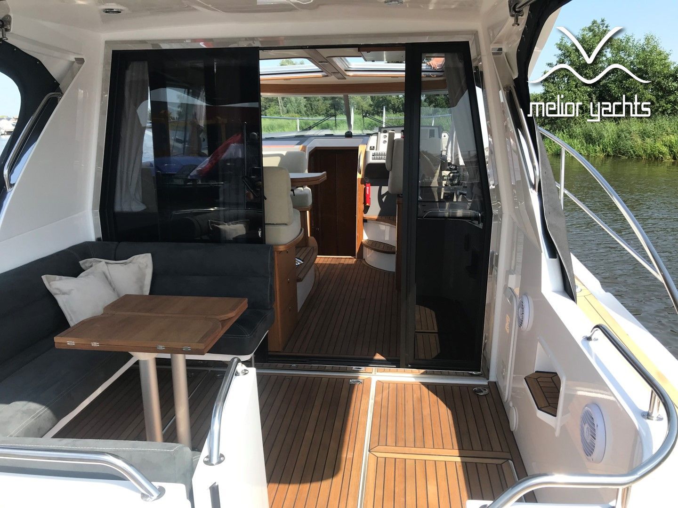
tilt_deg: -13.2
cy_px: 254
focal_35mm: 28
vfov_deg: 49.7
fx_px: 548
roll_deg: +1.7
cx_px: 339
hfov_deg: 63.4
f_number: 1.8
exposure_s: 1/967
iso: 20
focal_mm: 3.99
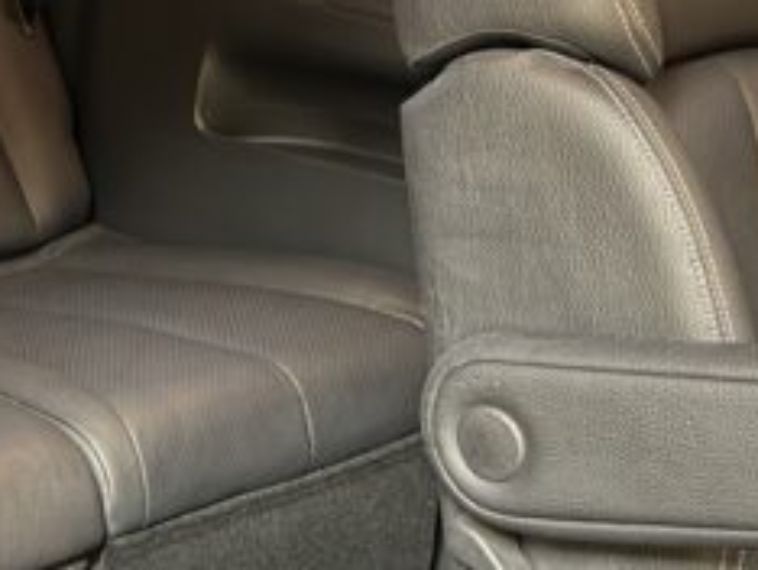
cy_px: 117
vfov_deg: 17.9
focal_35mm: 82
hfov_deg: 22.1
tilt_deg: -11.9
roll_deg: -0.7
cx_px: -143
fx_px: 1797
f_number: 1.78
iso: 1600
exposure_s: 1/14
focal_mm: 6.76
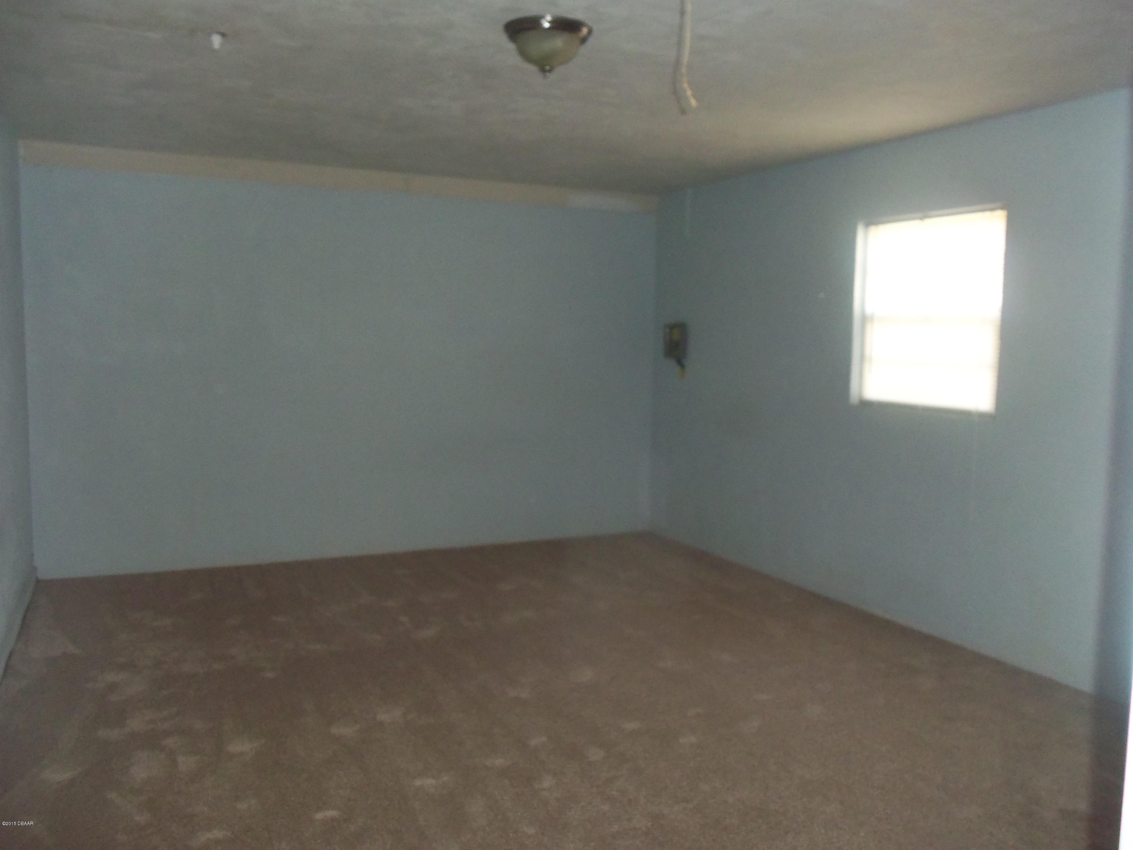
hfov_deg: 61.7
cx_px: 566
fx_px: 949
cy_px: 425
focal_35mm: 29
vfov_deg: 48.2
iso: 200
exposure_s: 1/30
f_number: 3.4
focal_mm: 5.2
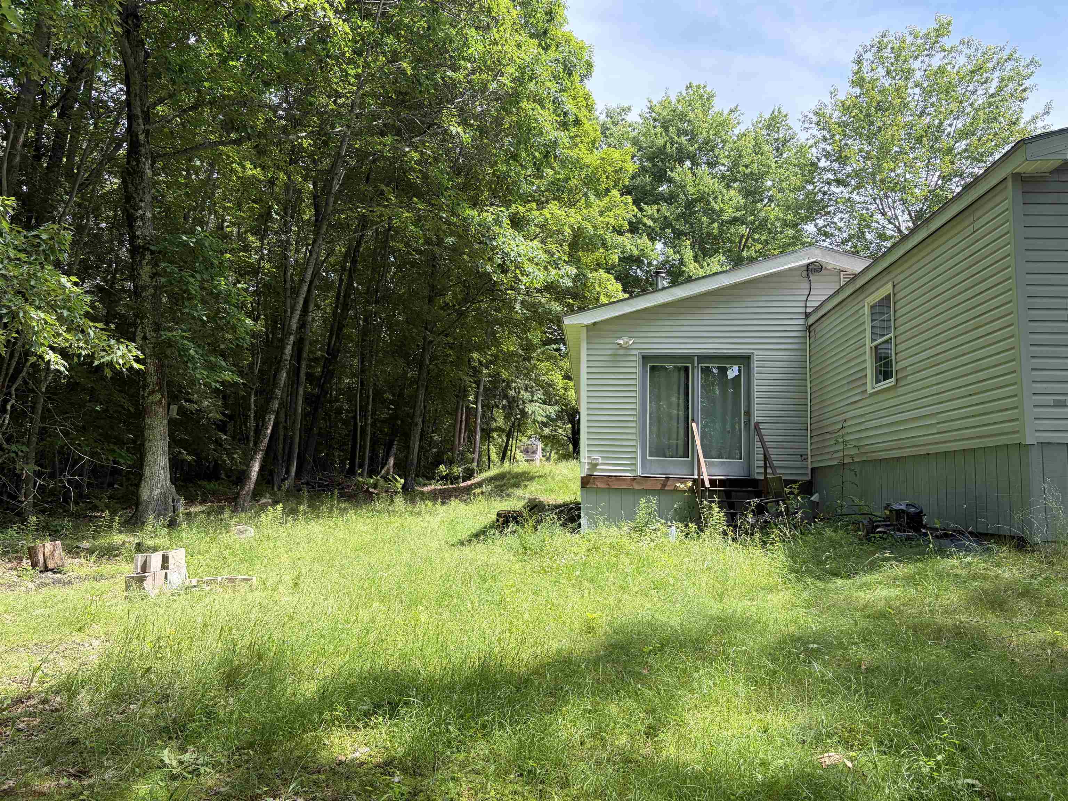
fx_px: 802
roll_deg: -0.2
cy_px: 400
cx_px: 534
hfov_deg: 67.3
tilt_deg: +8.3
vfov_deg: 53.1
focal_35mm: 26
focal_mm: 5.96
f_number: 1.6
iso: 50
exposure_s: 1/581
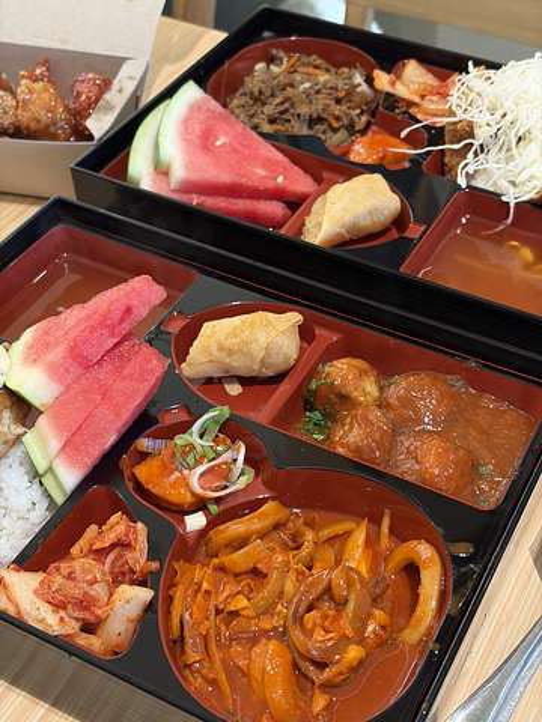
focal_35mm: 52
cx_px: 271
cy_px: 361
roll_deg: +0.0
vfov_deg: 36.8
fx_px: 1086
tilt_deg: -43.1
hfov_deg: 28.0
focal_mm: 5.96
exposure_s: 1/50
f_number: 1.6
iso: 80
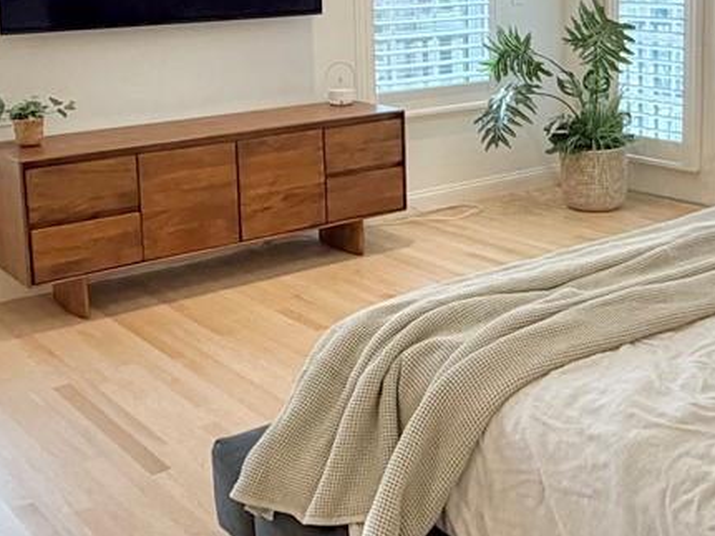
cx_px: 463
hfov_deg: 36.5
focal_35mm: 52
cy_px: 126
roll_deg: +1.3
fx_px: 1074
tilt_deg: -9.9
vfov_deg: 27.6
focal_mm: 2.22
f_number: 2.2
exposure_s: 1/120
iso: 200
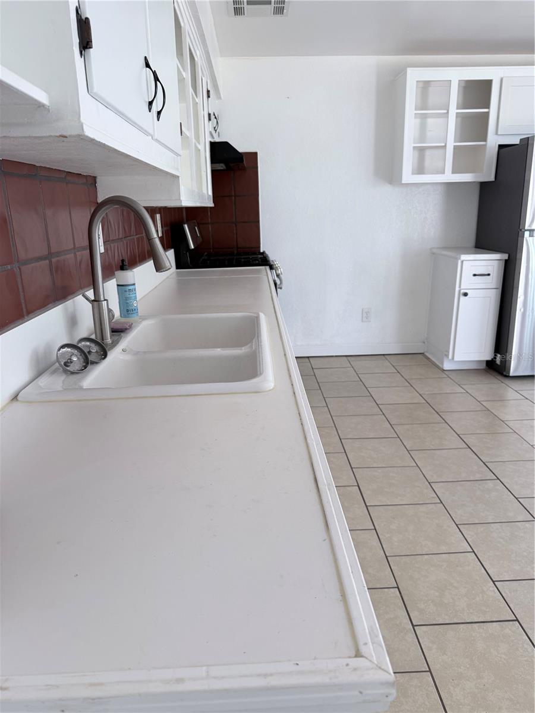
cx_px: 268
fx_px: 495
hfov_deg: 56.8
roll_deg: +2.4
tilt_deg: -16.3
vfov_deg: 71.6
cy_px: 356
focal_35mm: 24
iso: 125
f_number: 1.78
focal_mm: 6.76
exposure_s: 1/121
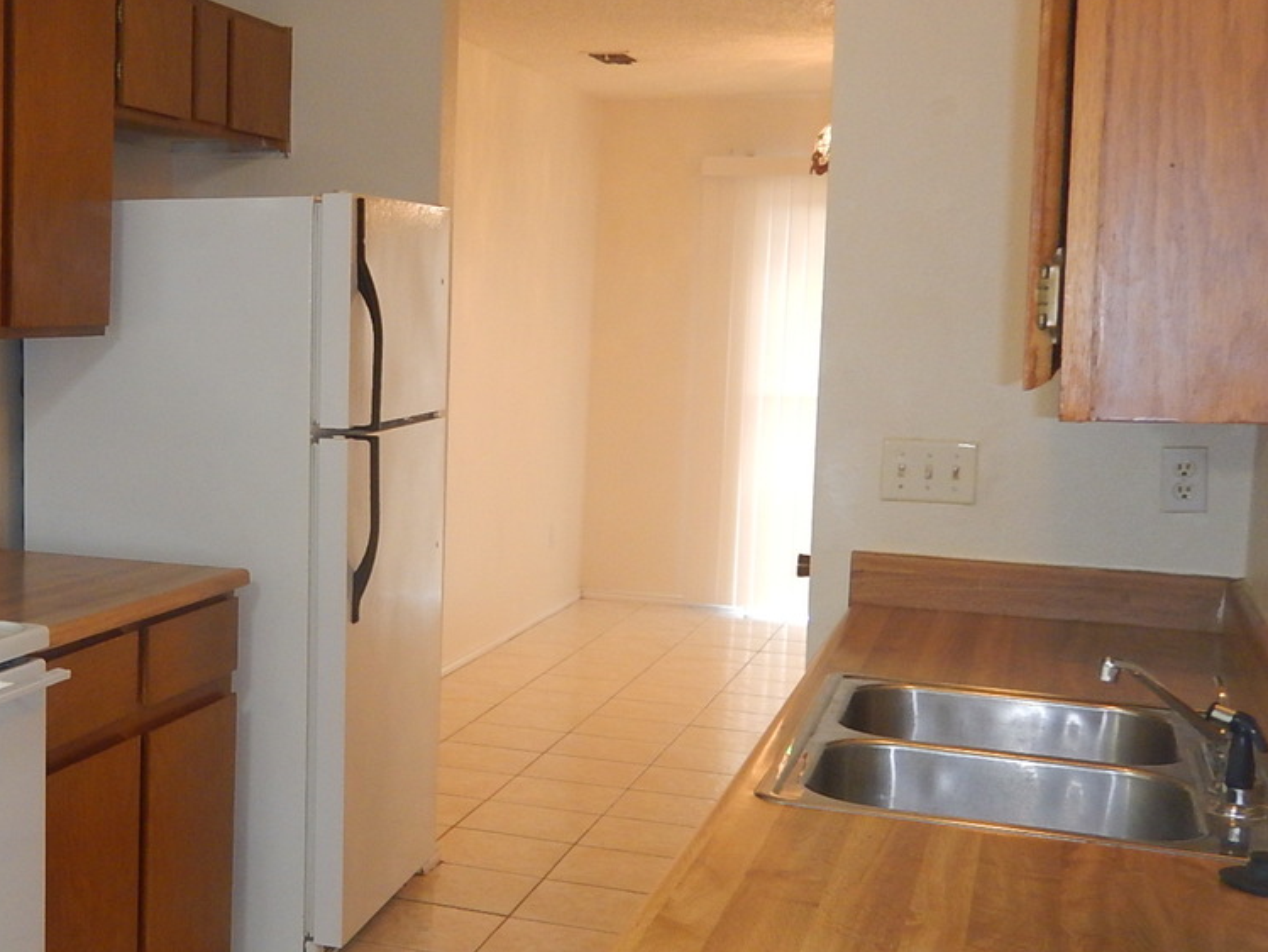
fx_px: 1832
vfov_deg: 29.1
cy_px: 498
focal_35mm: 50
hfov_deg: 35.9
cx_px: 130
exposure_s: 1/30
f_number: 2.8
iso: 200
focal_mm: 4.7
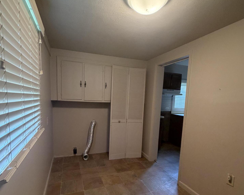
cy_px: 116
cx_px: 120
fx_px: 137
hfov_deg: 83.3
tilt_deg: -6.9
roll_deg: -2.7
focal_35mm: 19
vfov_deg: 70.2
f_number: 2.2
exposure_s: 1/60
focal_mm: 2.22
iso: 250
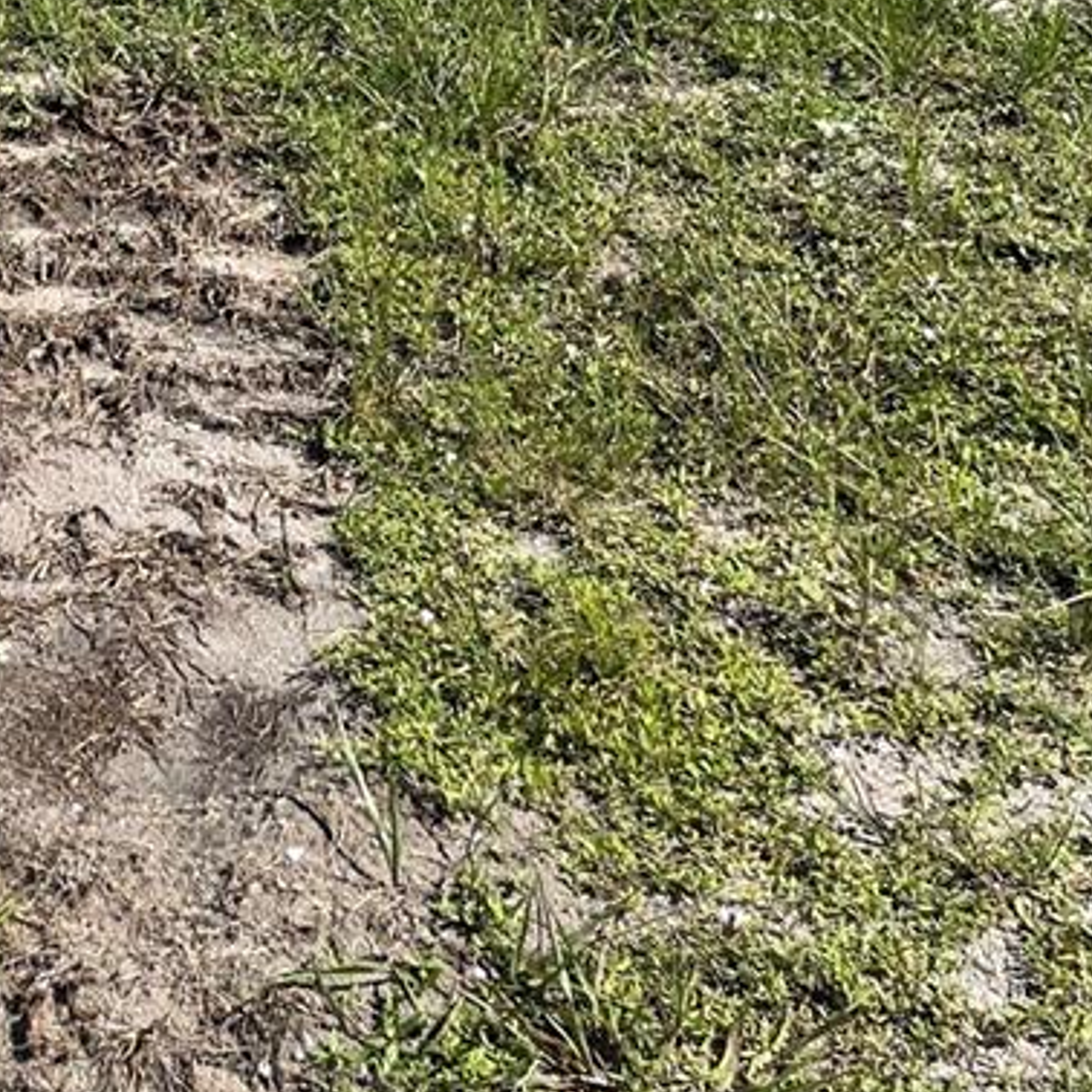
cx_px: -35
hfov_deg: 22.6
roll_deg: +1.2
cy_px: -624
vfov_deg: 19.9
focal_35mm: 73
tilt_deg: -0.4
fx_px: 2605
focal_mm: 4.2
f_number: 1.6
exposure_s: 1/3509
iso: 32
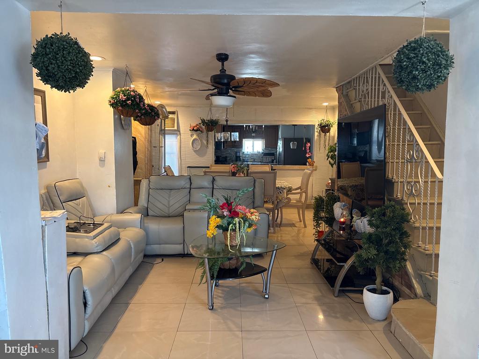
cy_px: 180
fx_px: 360
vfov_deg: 53.1
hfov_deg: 67.3
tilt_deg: -4.9
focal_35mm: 26
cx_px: 240
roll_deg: +0.0
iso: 160
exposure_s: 1/60
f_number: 1.6
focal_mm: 5.96
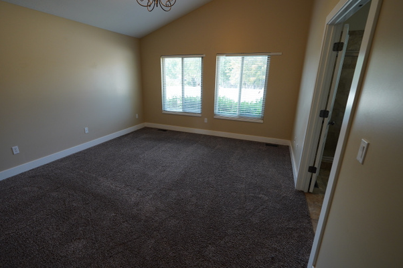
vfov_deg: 70.4
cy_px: 132
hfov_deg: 93.2
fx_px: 190
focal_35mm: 17
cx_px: 191
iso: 1000
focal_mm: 16
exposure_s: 1/160
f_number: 4
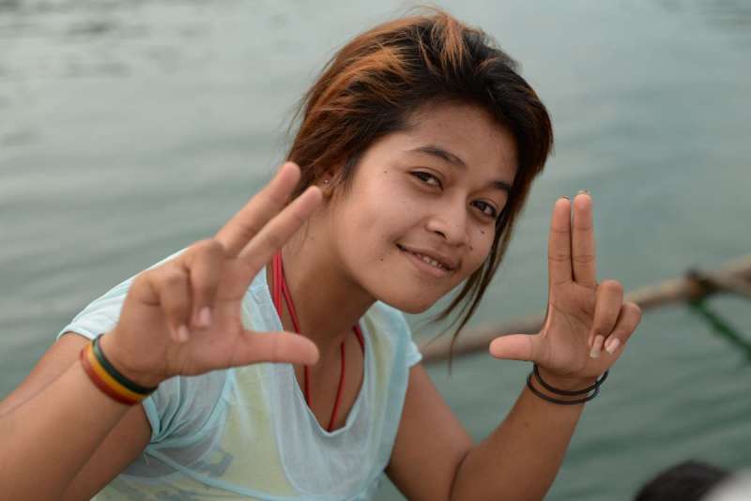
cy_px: 250
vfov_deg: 21.9
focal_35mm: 62
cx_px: 376
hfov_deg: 32.4
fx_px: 1294
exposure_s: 1/250
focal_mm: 62
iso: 100
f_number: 4
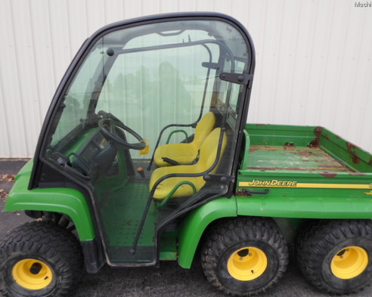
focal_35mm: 27
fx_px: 297
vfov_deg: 53.1
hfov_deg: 63.9
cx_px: 205
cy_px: 152
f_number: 2.5
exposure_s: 1/250
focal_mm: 4.5
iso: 80
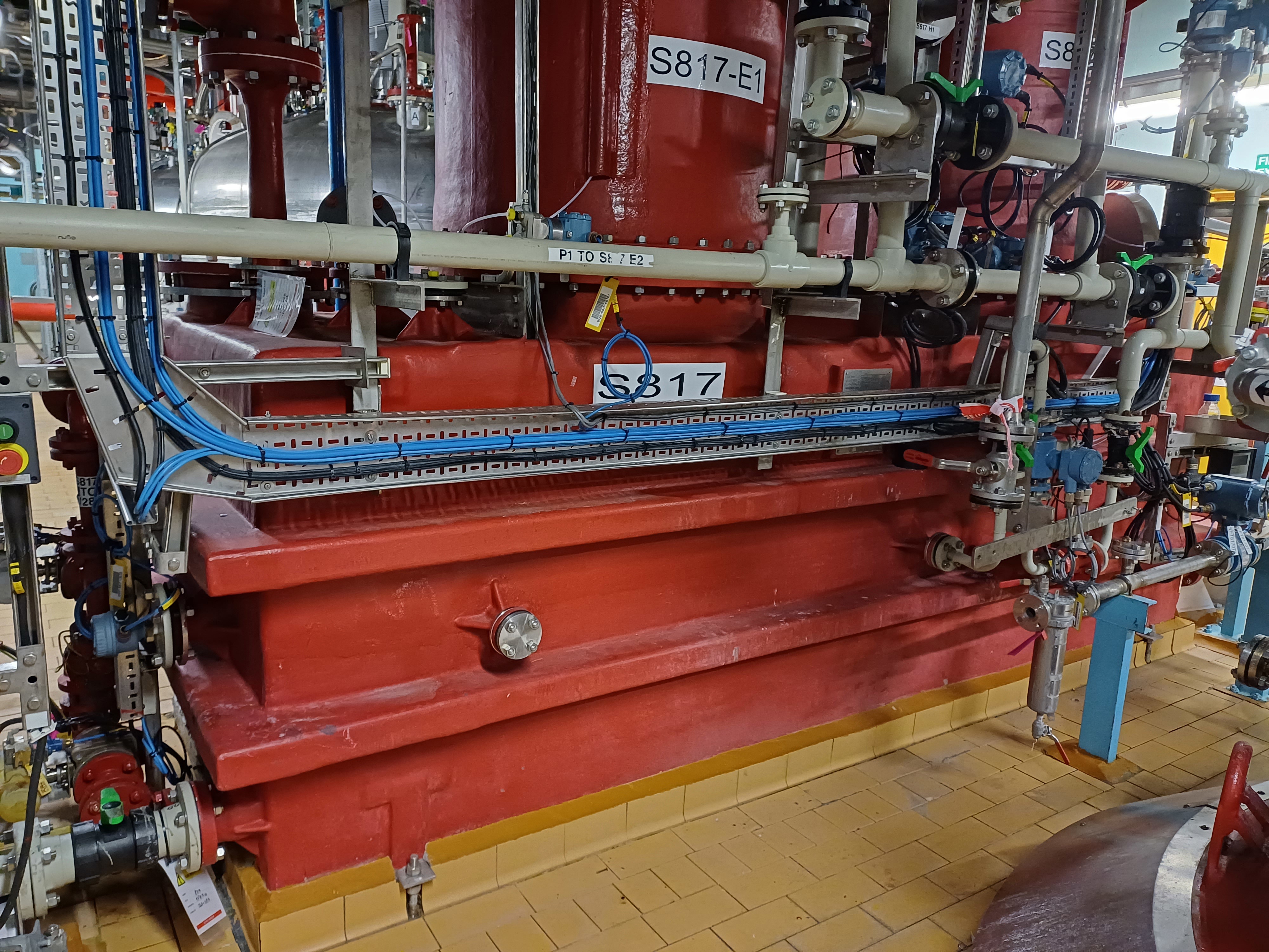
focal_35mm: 25
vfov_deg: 54.9
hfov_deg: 69.4
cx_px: 634
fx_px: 916
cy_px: 476
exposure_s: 1/20
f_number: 1.8
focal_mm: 4.65
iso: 800
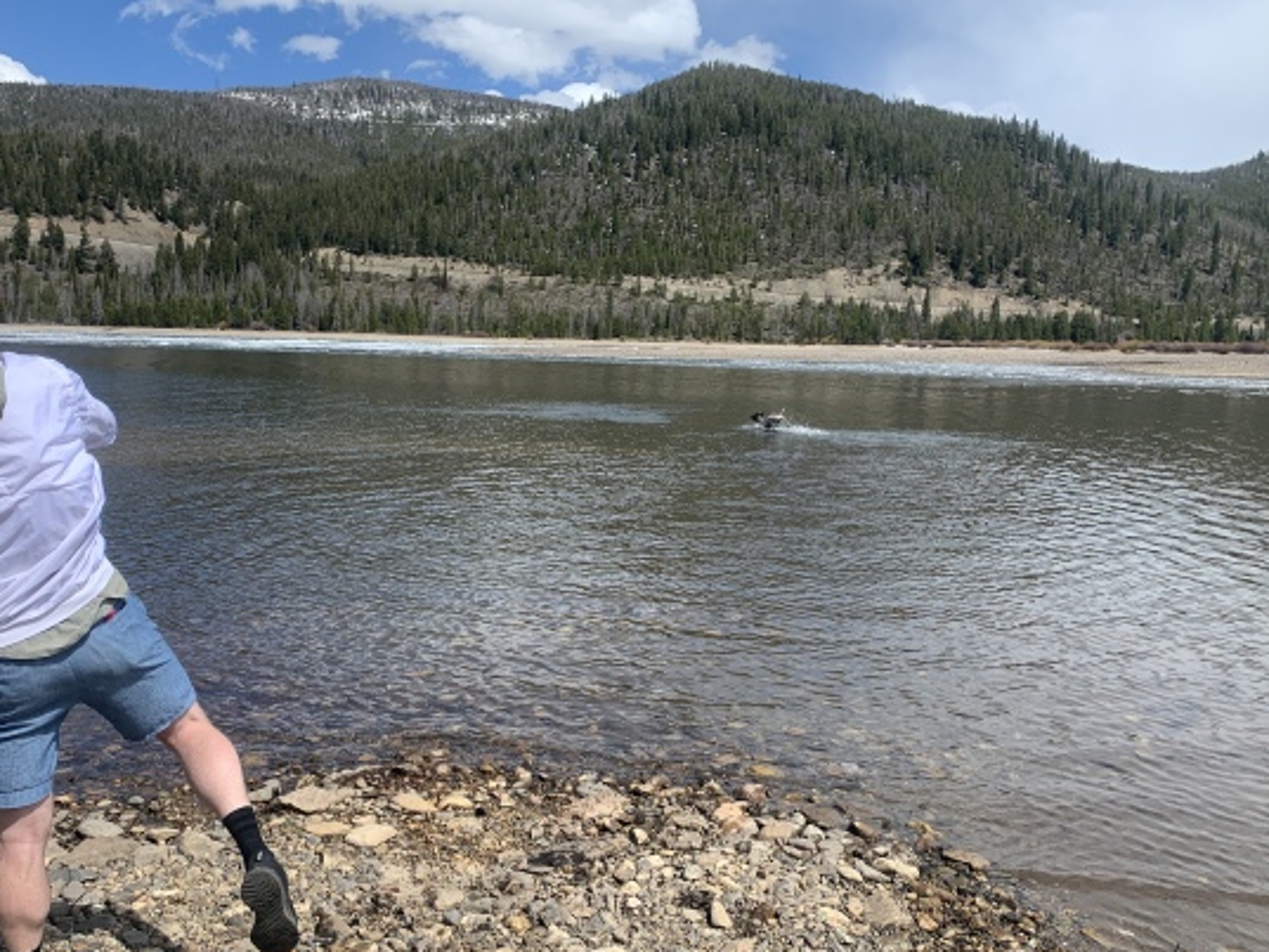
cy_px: 482
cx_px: 624
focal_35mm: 31
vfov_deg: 45.5
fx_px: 1137
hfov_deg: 58.3
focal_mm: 4.25
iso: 25
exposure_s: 1/2033
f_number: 1.8
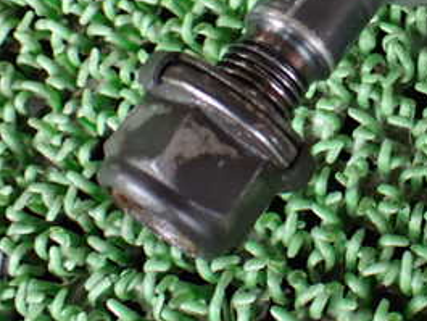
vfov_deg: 20.8
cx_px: 430
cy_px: -10
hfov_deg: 26.9
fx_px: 839
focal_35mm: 68
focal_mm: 5.4
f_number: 2.3
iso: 800
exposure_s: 1/50
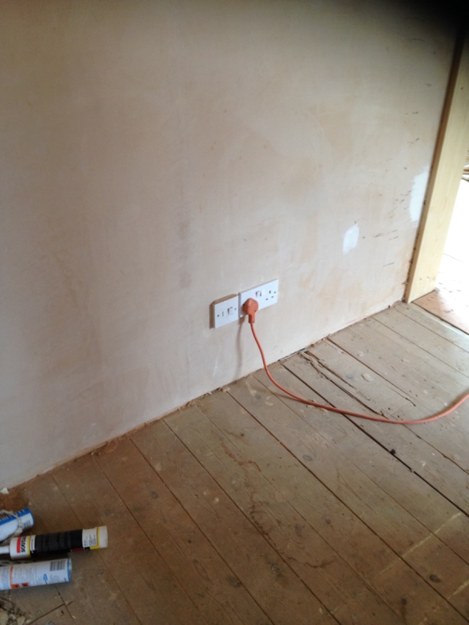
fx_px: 632
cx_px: 234
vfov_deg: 52.6
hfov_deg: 40.7
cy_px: 312
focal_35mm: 35
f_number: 2.4
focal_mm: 4.28
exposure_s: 1/20
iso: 100
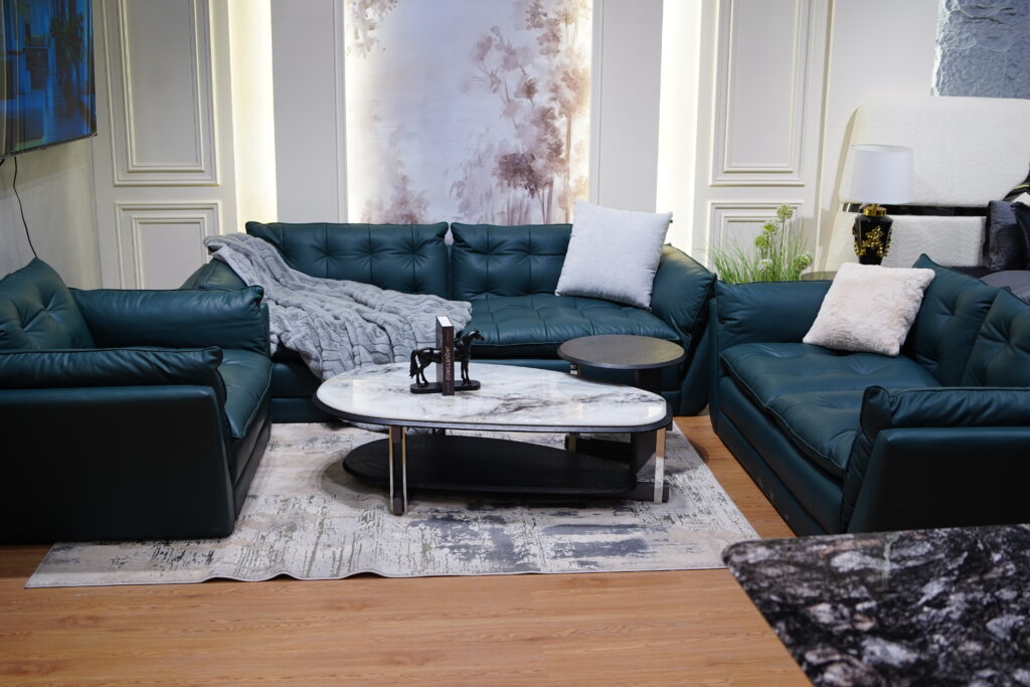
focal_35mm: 35
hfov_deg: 54.4
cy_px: 344
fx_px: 1001
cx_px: 515
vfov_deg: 37.9
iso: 250
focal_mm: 35
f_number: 3.5
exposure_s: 1/50
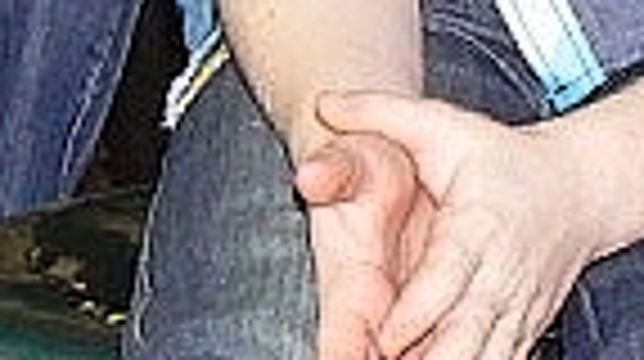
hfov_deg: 8.3
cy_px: -346
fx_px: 4264
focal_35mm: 250
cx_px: -590
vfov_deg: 4.8
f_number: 2.8
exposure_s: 1/30
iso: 200
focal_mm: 6.8
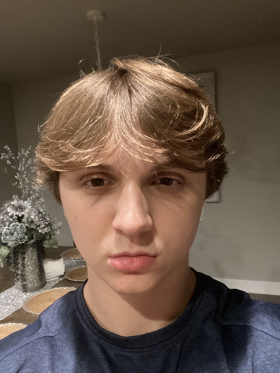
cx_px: 140
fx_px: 324
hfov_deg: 46.8
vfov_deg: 60.0
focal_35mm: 30
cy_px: 186
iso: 640
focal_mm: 2.71
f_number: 2.2
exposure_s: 1/20
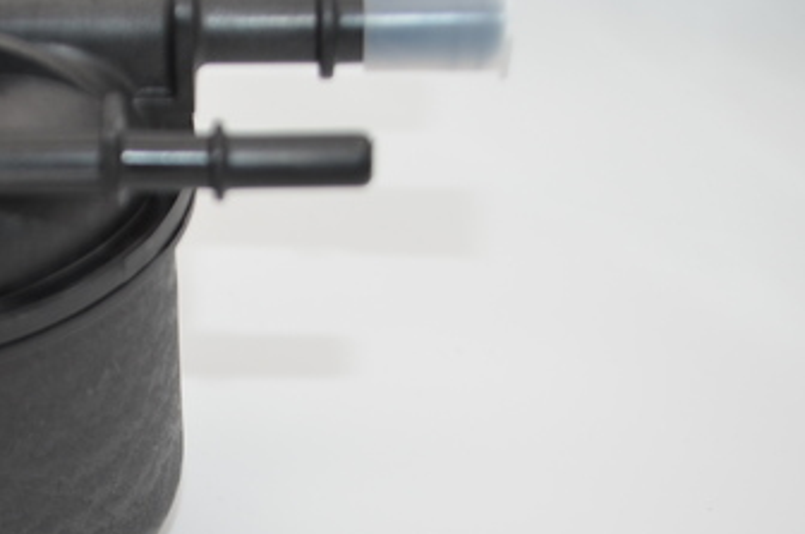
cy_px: 292
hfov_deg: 24.8
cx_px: 105
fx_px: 1786
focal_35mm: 80
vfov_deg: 17.0
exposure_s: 1/160
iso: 400
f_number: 4.5
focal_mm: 28
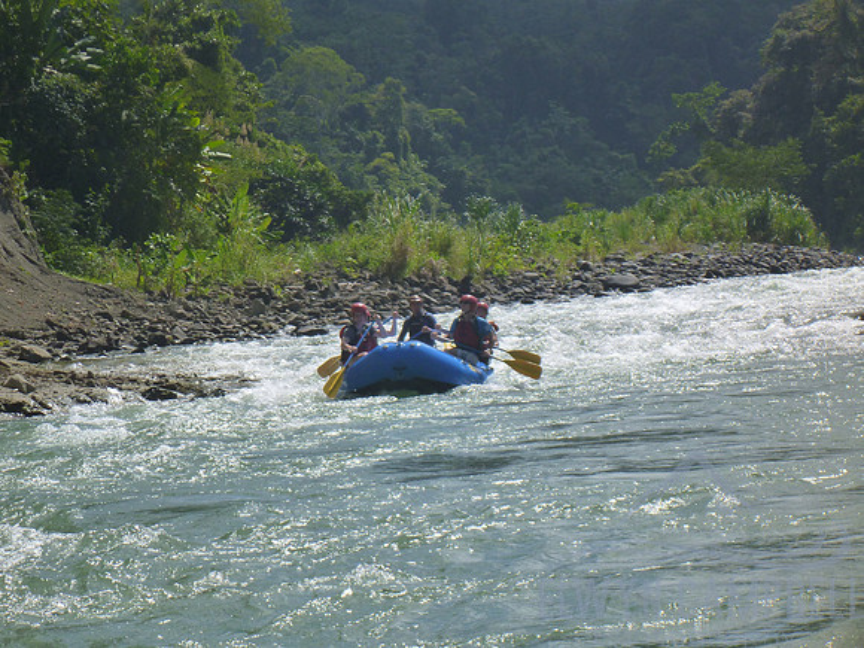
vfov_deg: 11.6
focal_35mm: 128
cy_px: 324
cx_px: 432
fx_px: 3195
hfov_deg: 15.4
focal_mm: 22.8
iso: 160
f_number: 5.9
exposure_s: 1/500
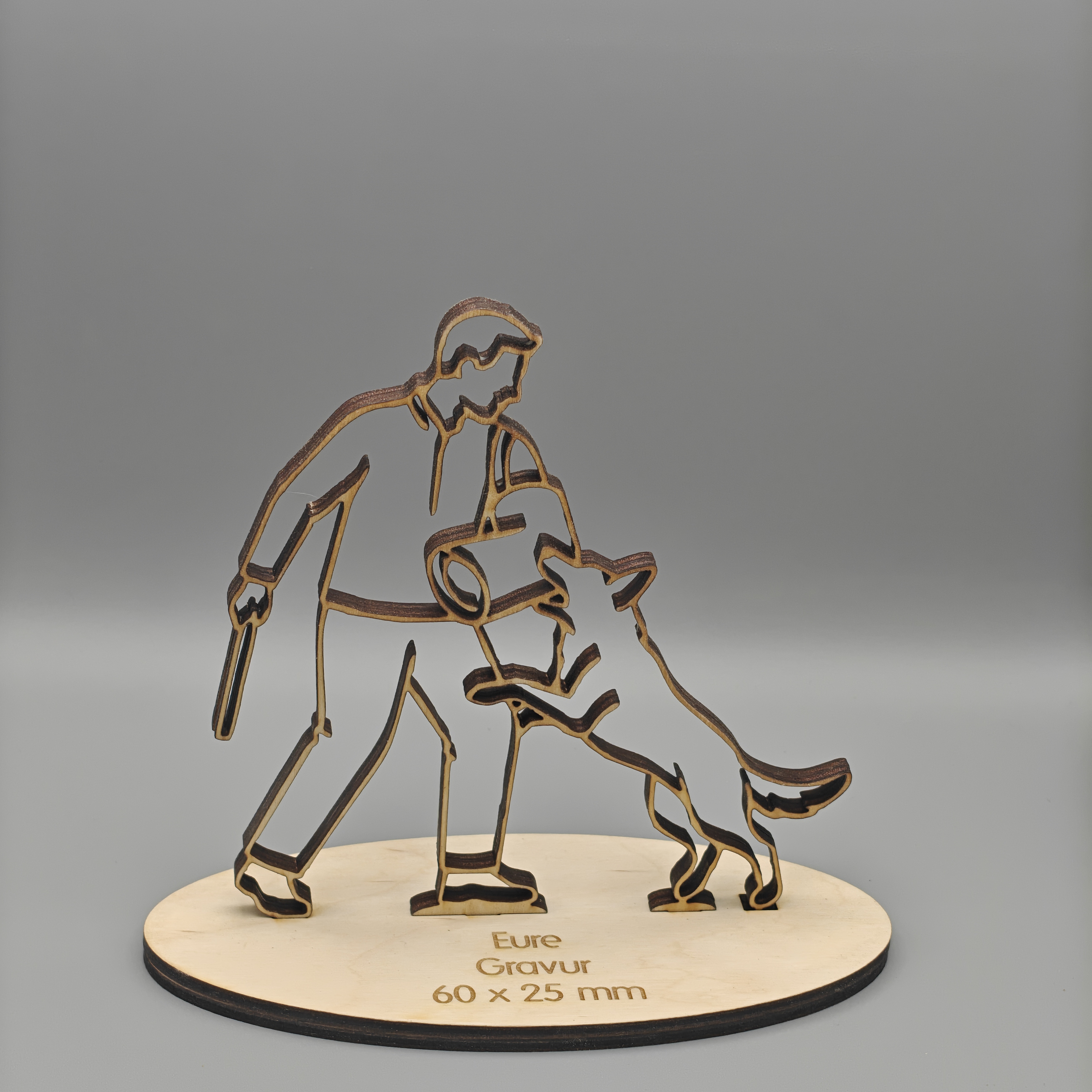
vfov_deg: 19.9
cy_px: 667
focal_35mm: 87
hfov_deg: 19.9
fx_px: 3105
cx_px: 541
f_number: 16
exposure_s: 1/100
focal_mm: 13.85
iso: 200
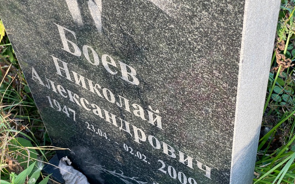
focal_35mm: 56
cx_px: 146
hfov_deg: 36.3
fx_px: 450
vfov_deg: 23.1
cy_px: 102
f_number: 2
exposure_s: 1/122
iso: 40
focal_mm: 6
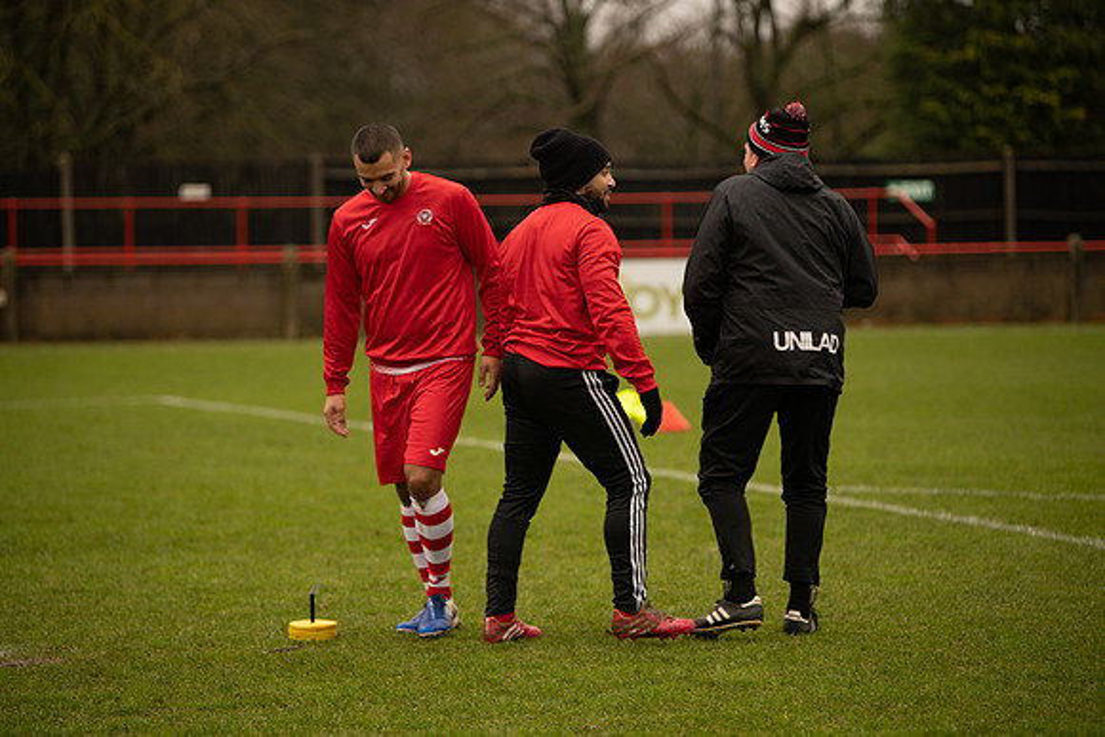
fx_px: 4912
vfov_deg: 8.6
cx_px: 552
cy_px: 368
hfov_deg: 12.8
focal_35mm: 160
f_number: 3.2
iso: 1000
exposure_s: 1/800
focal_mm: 160
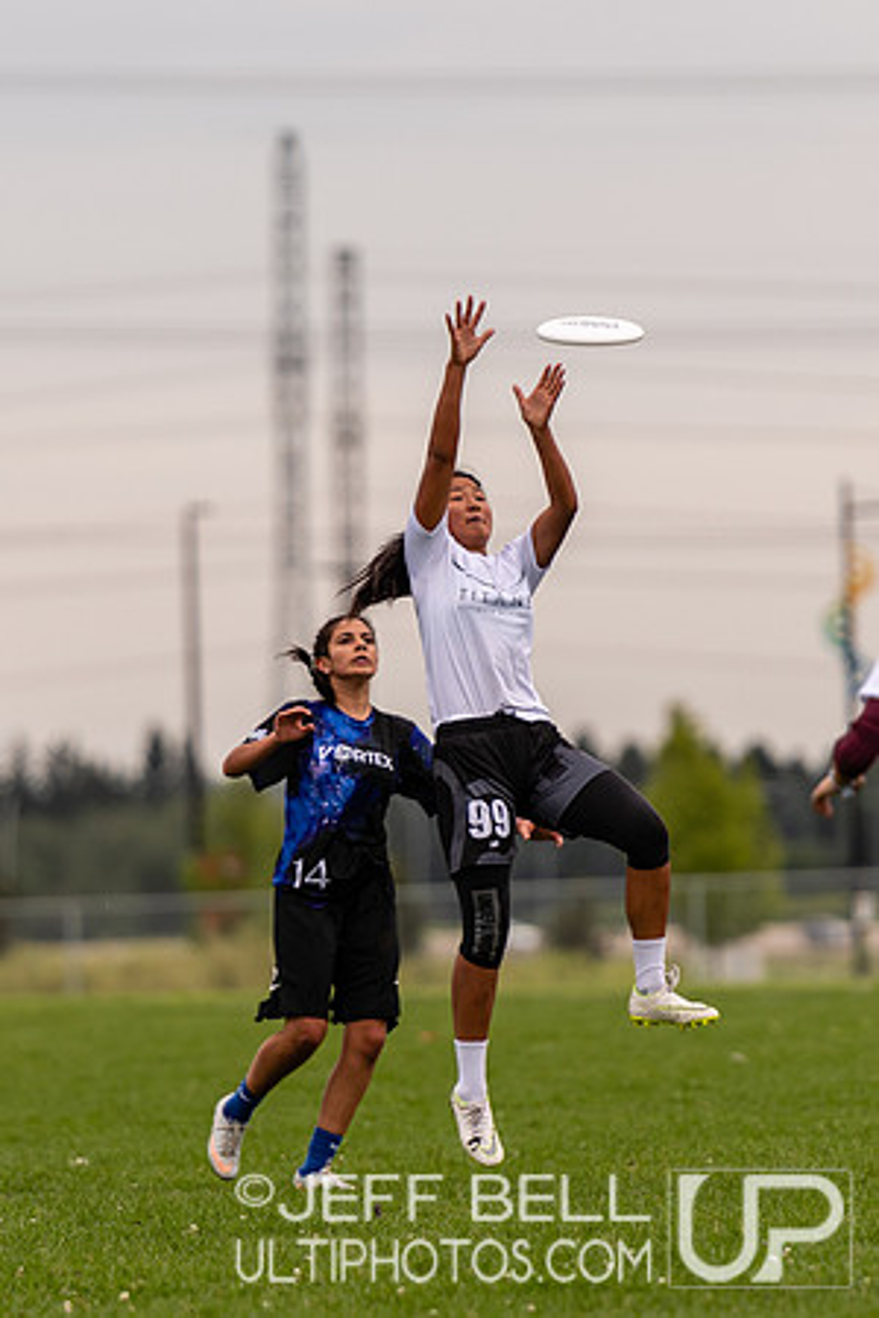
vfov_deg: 4.6
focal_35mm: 450
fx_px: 16480
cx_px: 440
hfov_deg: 3.1
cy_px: 659
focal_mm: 200
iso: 100
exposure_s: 1/1000
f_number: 2.8
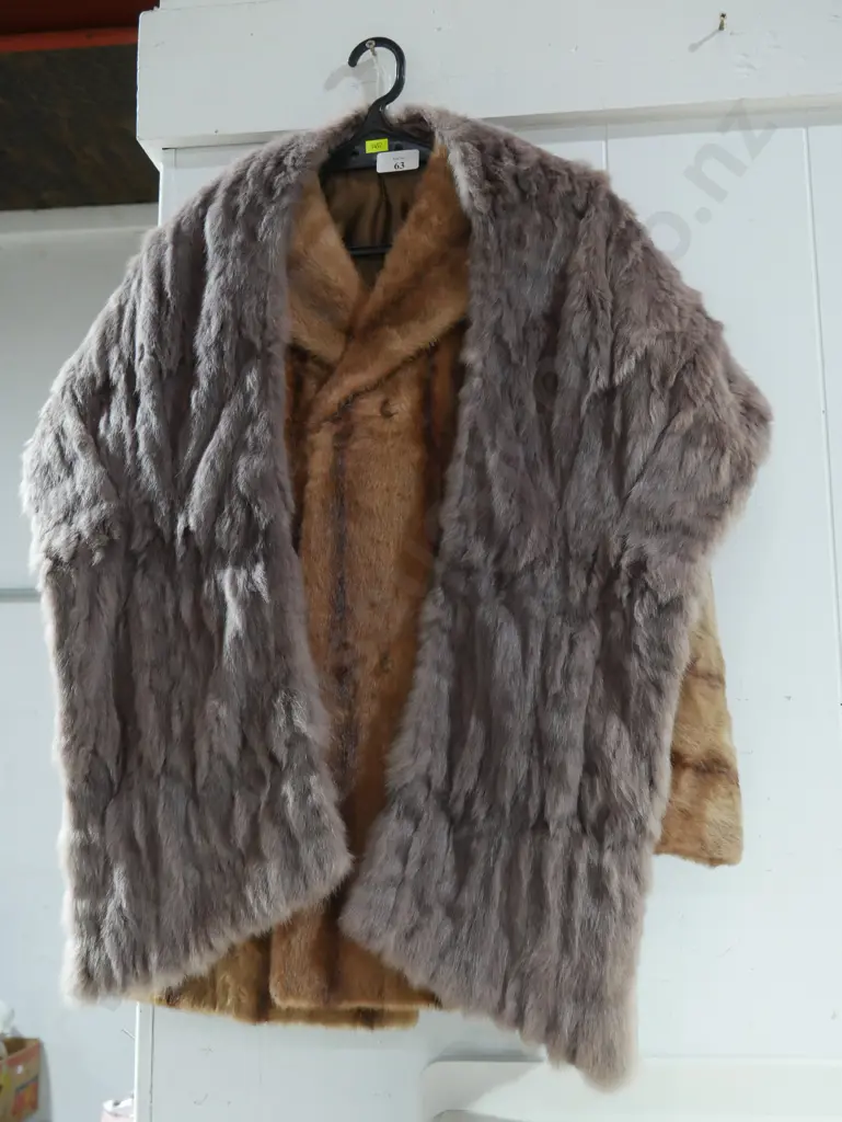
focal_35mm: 40
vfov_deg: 46.8
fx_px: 1296
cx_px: 421
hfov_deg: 36.0
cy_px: 561
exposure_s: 1/60
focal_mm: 20
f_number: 4.5
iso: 1600
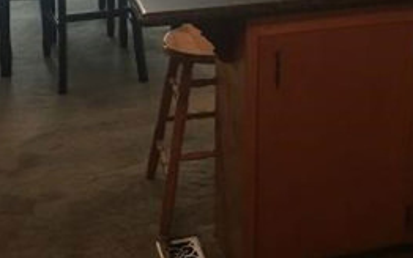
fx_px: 845
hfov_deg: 27.3
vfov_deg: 16.3
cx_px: 276
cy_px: -93
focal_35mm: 75
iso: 40
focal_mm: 4.15
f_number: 2.2
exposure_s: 1/15
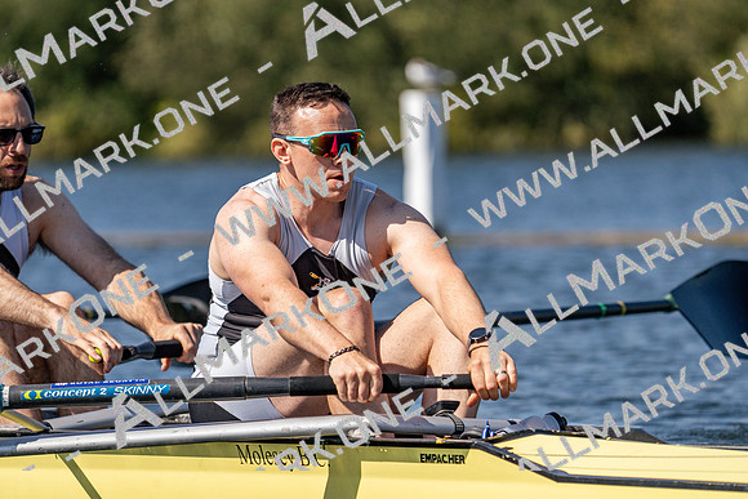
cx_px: 374
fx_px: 7772
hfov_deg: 5.5
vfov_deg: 3.7
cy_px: 250
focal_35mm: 374
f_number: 6.3
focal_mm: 374
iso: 250
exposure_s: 1/2000
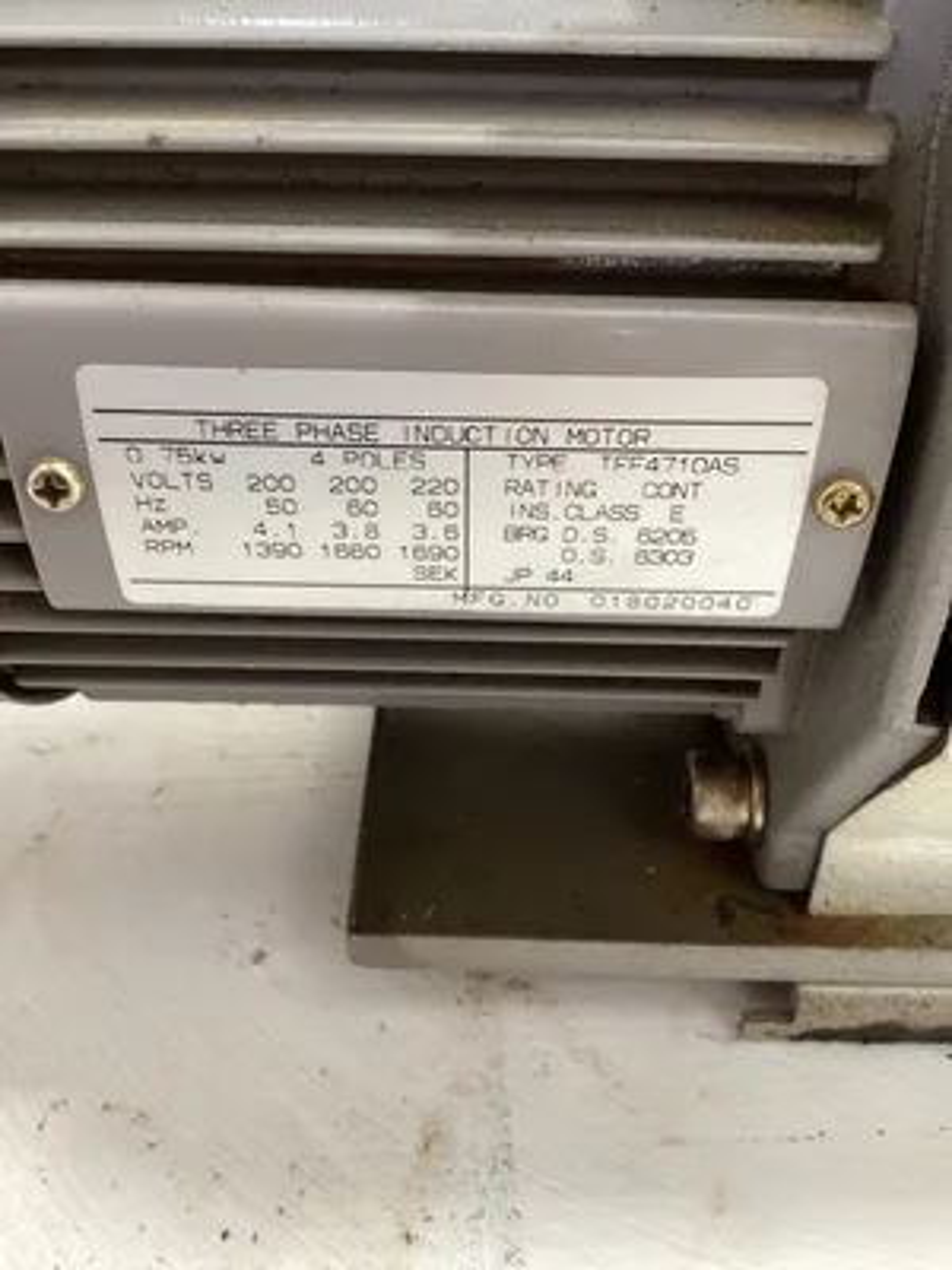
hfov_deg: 45.4
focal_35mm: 31
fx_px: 1137
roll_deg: +1.9
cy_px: 635
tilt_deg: -36.7
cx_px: 476
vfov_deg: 58.4
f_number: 2.4
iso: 250
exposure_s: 1/50
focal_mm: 3.3
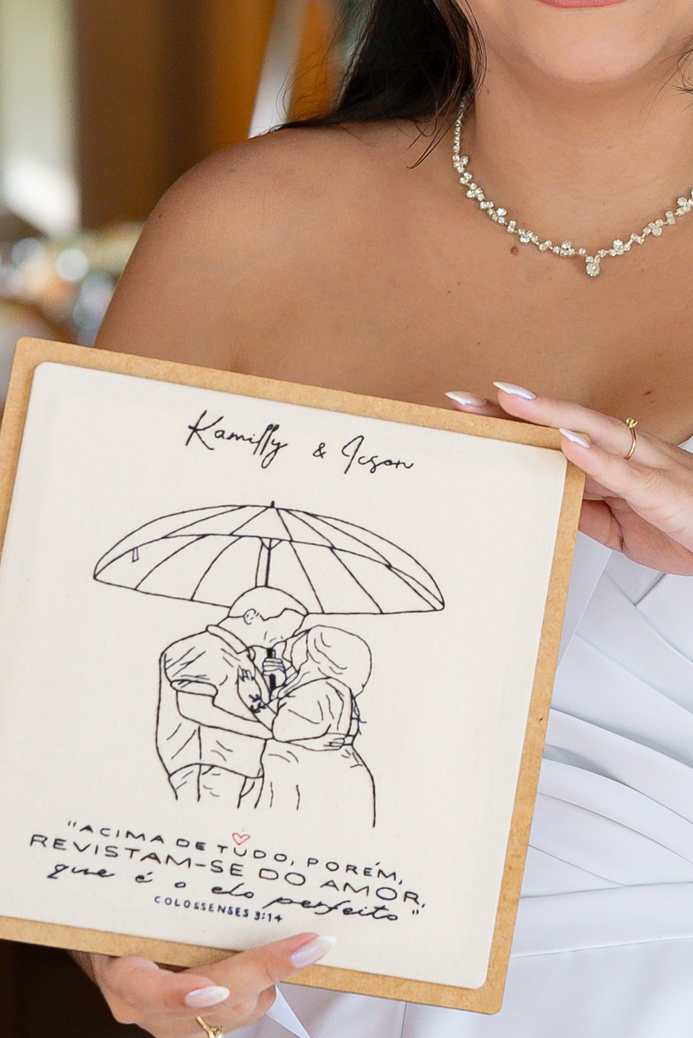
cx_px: 594
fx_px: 5254
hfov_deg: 7.5
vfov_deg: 11.3
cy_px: 226
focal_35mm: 182
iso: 800
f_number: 2.8
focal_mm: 50
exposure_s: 1/400
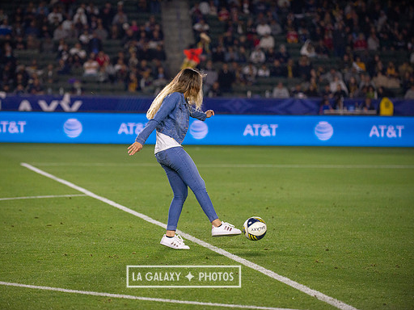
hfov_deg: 13.4
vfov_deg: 10.1
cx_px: 184
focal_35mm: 147
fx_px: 1758
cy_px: 155
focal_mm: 135
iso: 1600
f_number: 2.8
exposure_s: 1/2500
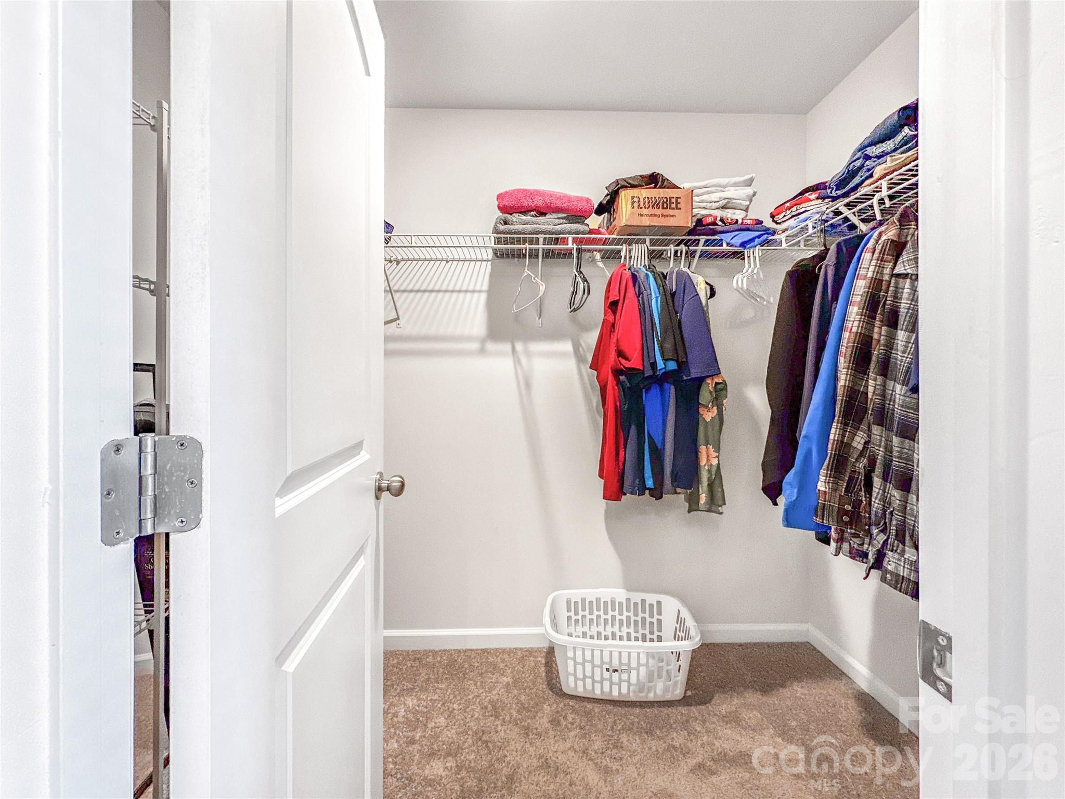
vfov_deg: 85.7
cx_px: 532
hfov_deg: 102.1
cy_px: 400
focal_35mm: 14
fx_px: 431
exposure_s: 1/60
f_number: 2.2
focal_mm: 2.22
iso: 320
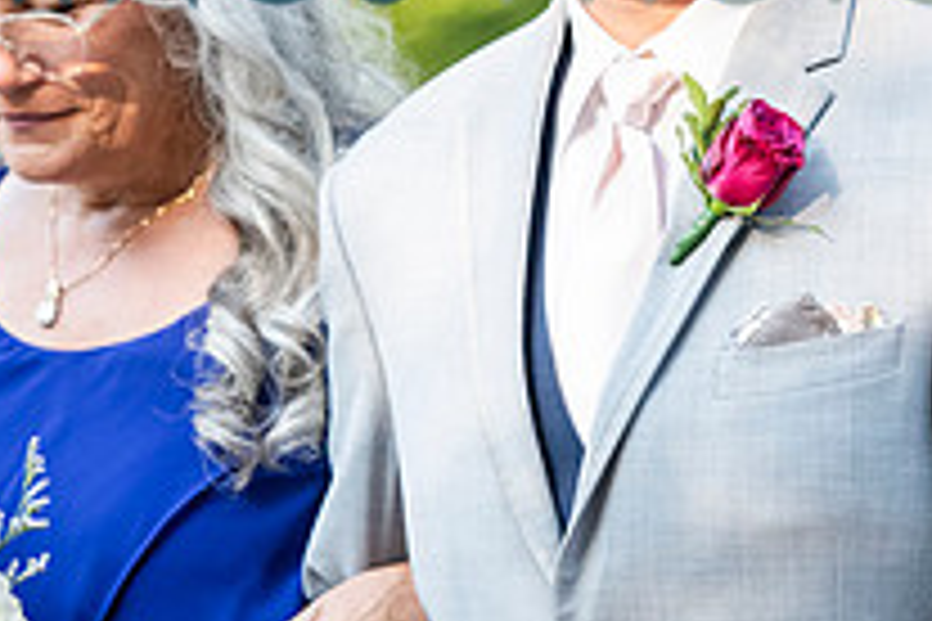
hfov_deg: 5.4
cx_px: 342
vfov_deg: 3.6
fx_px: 9811
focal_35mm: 379
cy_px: -56
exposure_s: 1/800
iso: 1000
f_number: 3.5
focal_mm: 135
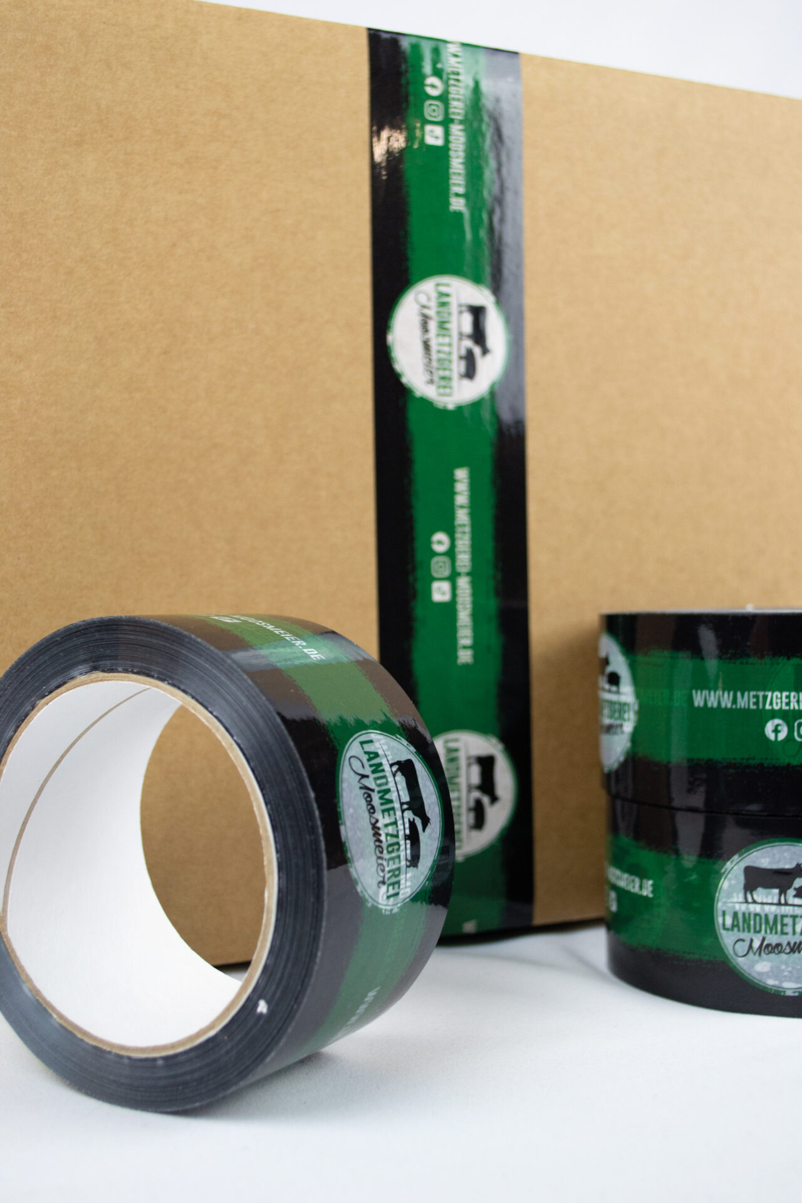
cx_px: 401
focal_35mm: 42
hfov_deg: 31.9
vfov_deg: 46.4
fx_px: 1403
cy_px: 602
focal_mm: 28
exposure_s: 1/80
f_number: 4.5
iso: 400
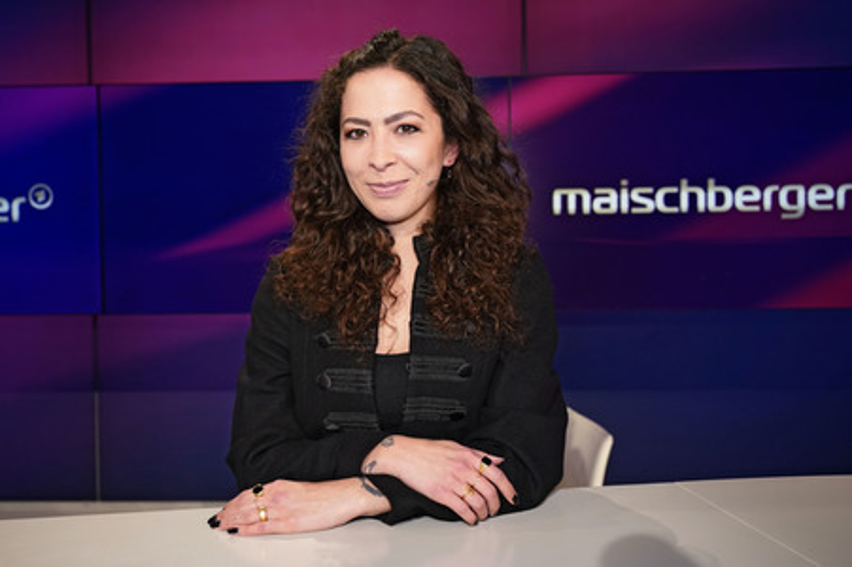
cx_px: 426
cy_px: 284
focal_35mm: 35
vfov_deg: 37.8
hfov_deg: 54.5
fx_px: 828
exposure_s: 1/125
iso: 1600
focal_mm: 35
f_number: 4.5
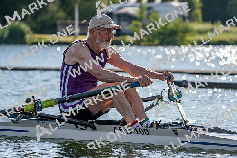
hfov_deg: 10.3
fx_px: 1317
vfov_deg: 6.9
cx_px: 118
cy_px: 79
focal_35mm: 200
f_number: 5.6
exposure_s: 1/1600
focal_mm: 200
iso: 200
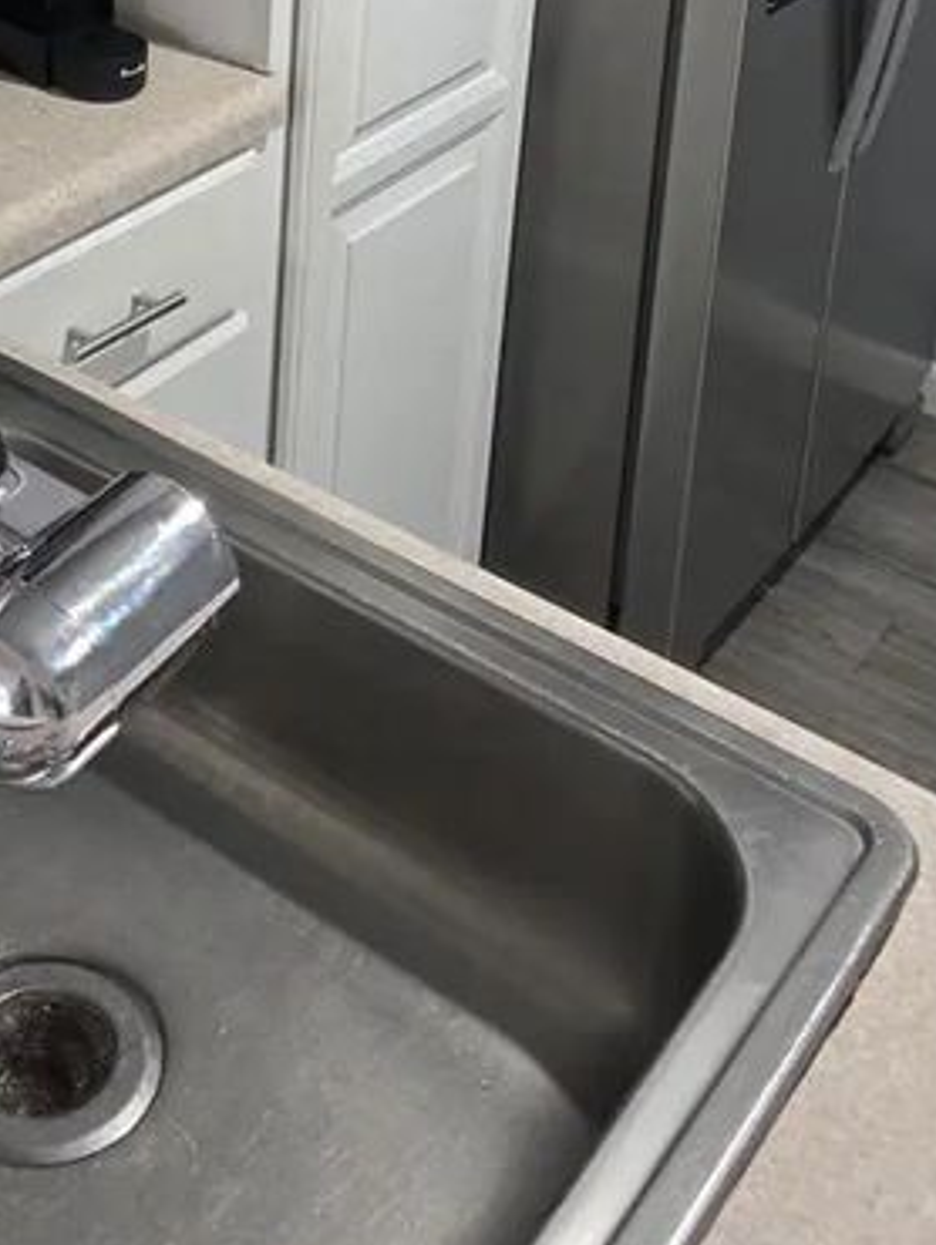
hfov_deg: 27.1
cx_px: 212
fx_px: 1909
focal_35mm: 53
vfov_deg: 32.8
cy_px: -35
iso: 400
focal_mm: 6.3
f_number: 1.7
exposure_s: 1/120
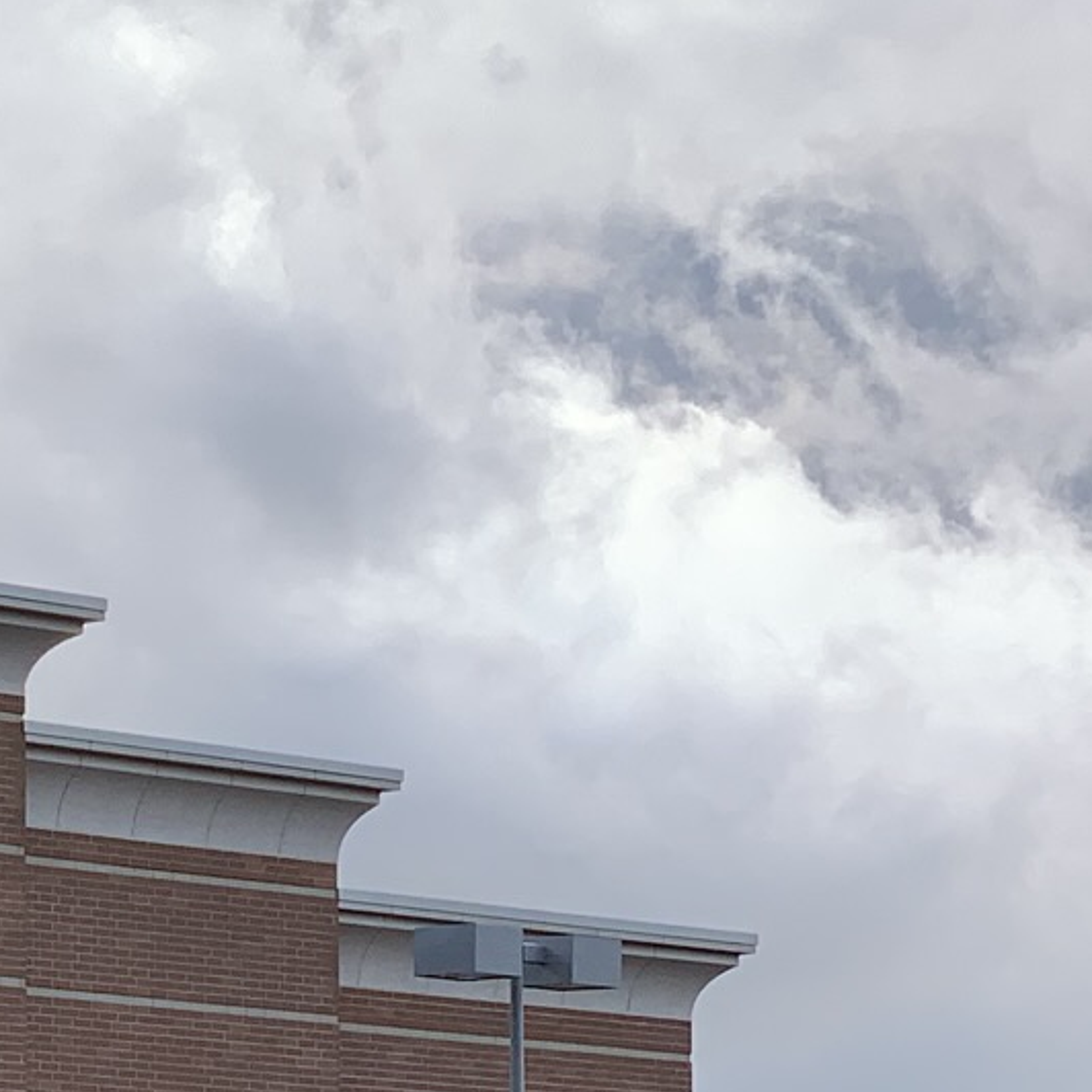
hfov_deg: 9.4
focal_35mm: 177
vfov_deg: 9.8
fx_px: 6317
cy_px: 1238
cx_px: -965
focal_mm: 6
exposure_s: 1/249
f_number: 2.4
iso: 16
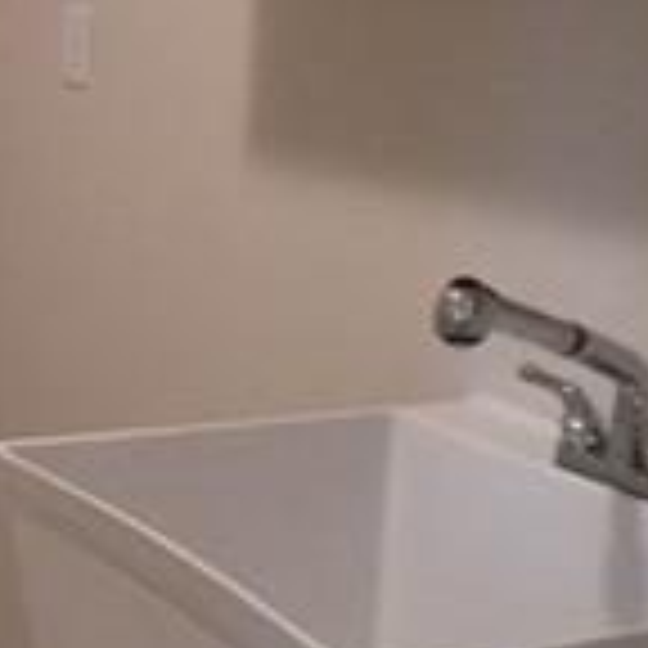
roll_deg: -0.5
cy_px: 351
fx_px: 2414
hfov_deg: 14.5
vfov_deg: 15.3
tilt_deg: -12.9
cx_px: -230
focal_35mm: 114
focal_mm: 4.15
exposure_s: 1/30
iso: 125
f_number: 2.2
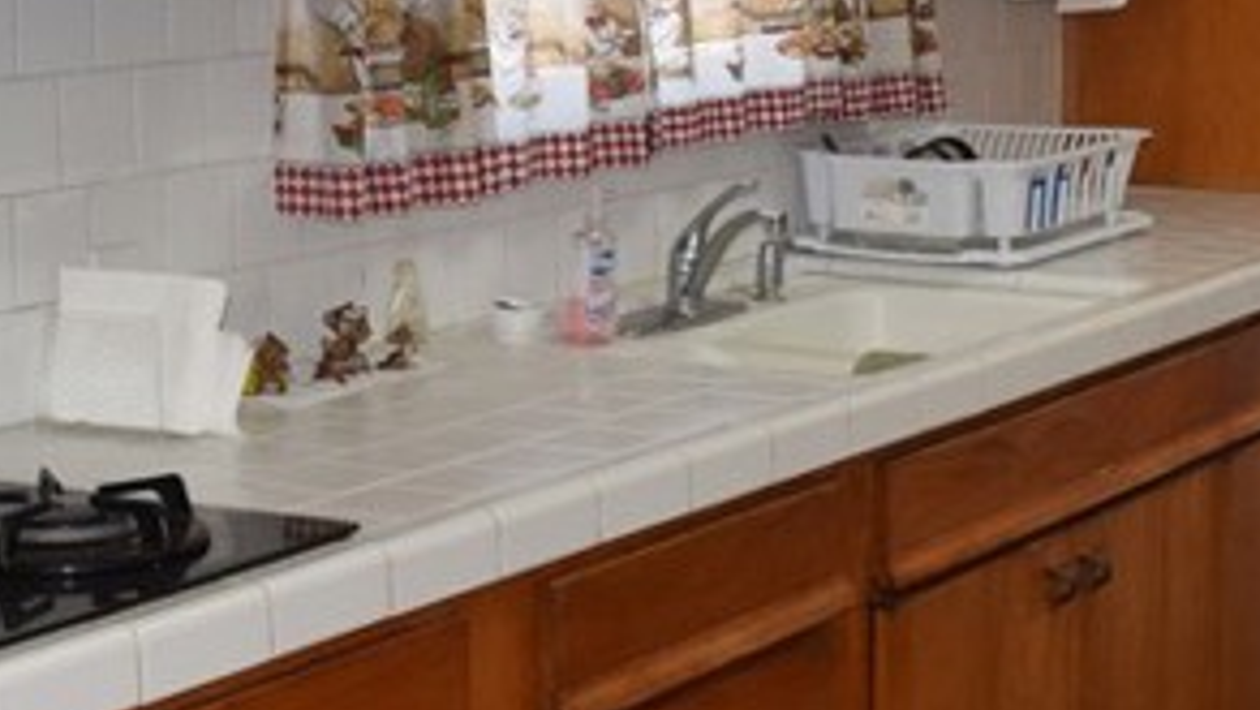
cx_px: 1066
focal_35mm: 99
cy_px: 148
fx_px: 3309
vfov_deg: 12.2
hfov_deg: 21.2
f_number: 5.6
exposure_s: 1/125
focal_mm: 18
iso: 800
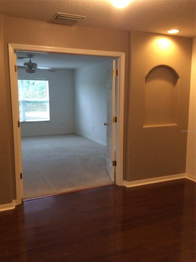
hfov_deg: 42.8
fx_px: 250
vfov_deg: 55.4
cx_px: 98
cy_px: 131
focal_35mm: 33
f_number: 2.4
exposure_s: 1/24
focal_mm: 3.3
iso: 250
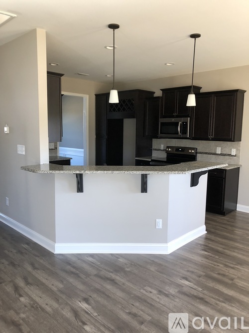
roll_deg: -0.1
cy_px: 166
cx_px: 124
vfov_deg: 63.5
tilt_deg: -8.3
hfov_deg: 49.7
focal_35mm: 28
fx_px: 269
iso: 32
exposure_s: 1/30
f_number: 1.8
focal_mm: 3.99
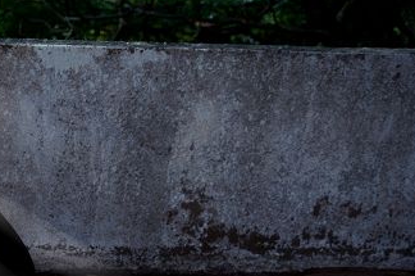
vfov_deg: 16.9
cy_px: 267
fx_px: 909
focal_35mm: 79
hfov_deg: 24.8
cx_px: 24
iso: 200
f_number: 2.8
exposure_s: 1/200
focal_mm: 32
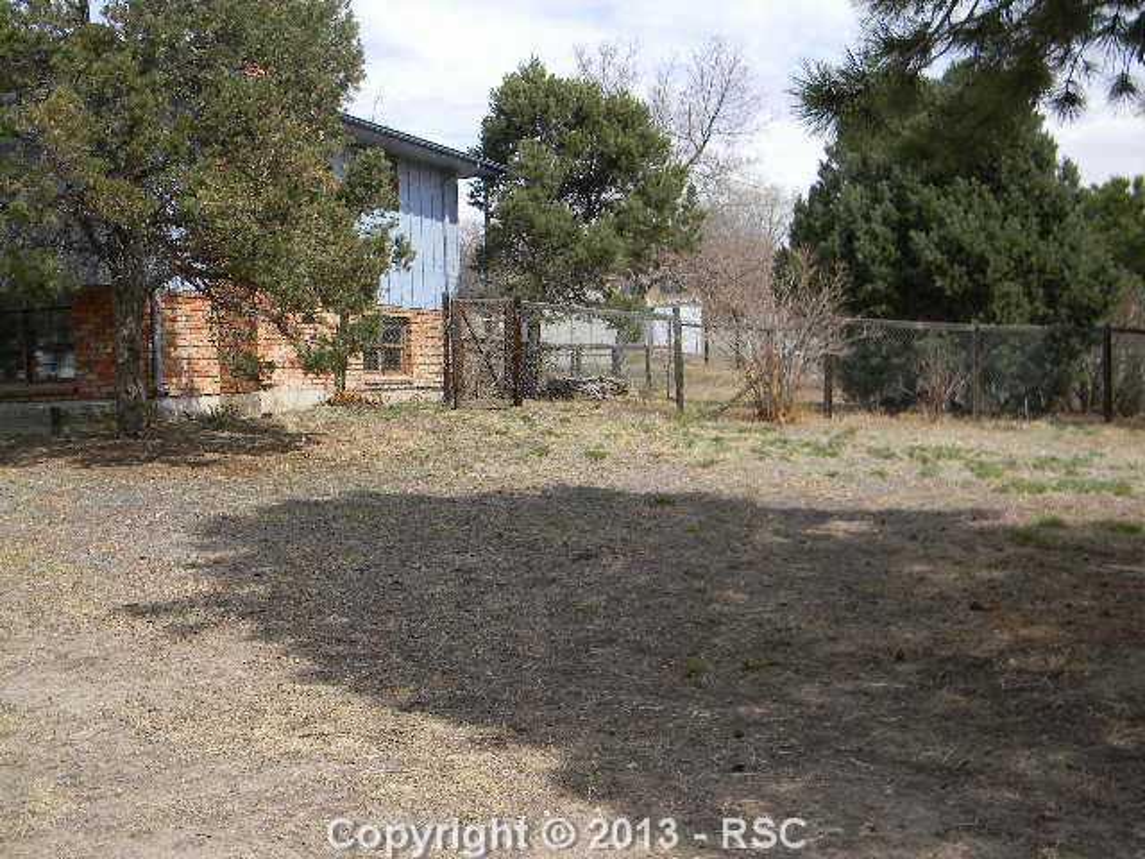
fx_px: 1356
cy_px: 430
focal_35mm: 41
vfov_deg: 35.1
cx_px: 572
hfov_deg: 45.8
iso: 80
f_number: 3.8
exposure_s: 1/595
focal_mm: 7.3
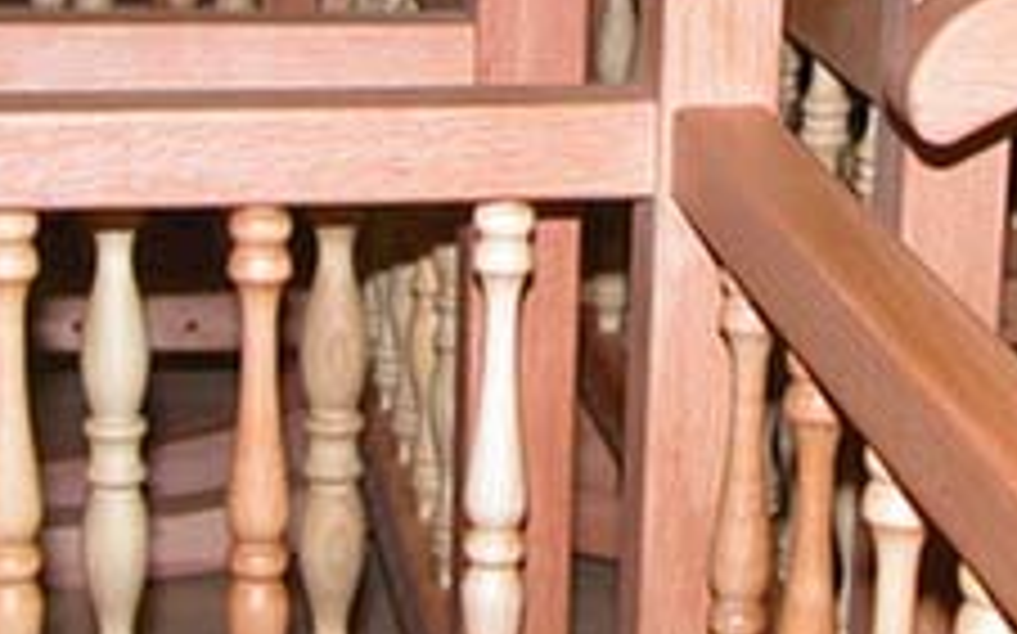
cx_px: 706
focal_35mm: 102
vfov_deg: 12.5
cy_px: -130
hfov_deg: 20.3
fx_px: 2826
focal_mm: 8.9
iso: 100
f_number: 2.8
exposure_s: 1/60
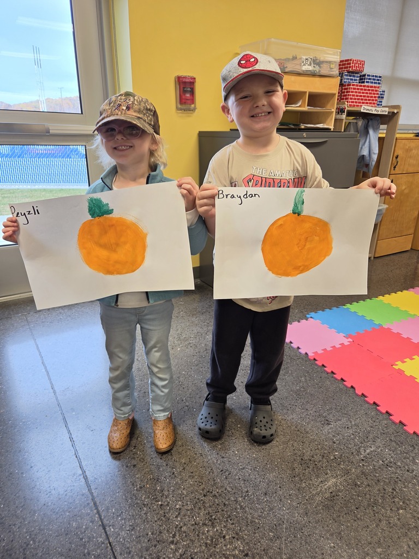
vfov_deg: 73.9
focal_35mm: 23
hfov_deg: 58.9
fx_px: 371
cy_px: 280
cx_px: 210
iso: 32
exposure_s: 1/75.1
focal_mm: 5.4
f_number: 1.8
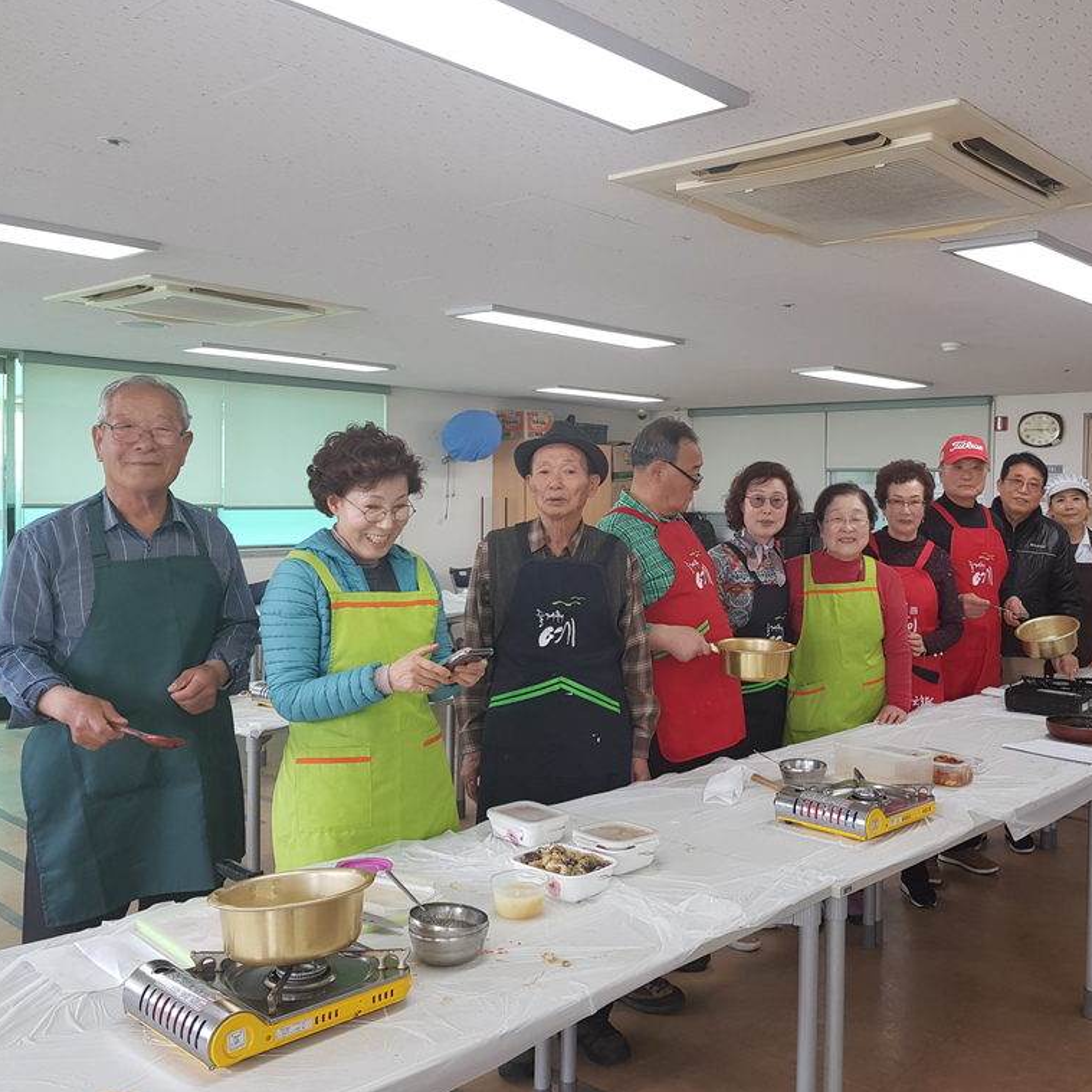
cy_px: 545
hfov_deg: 52.0
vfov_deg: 52.5
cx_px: 682
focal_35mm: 31
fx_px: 1106
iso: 64
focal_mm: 4.3
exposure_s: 1/60
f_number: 1.7
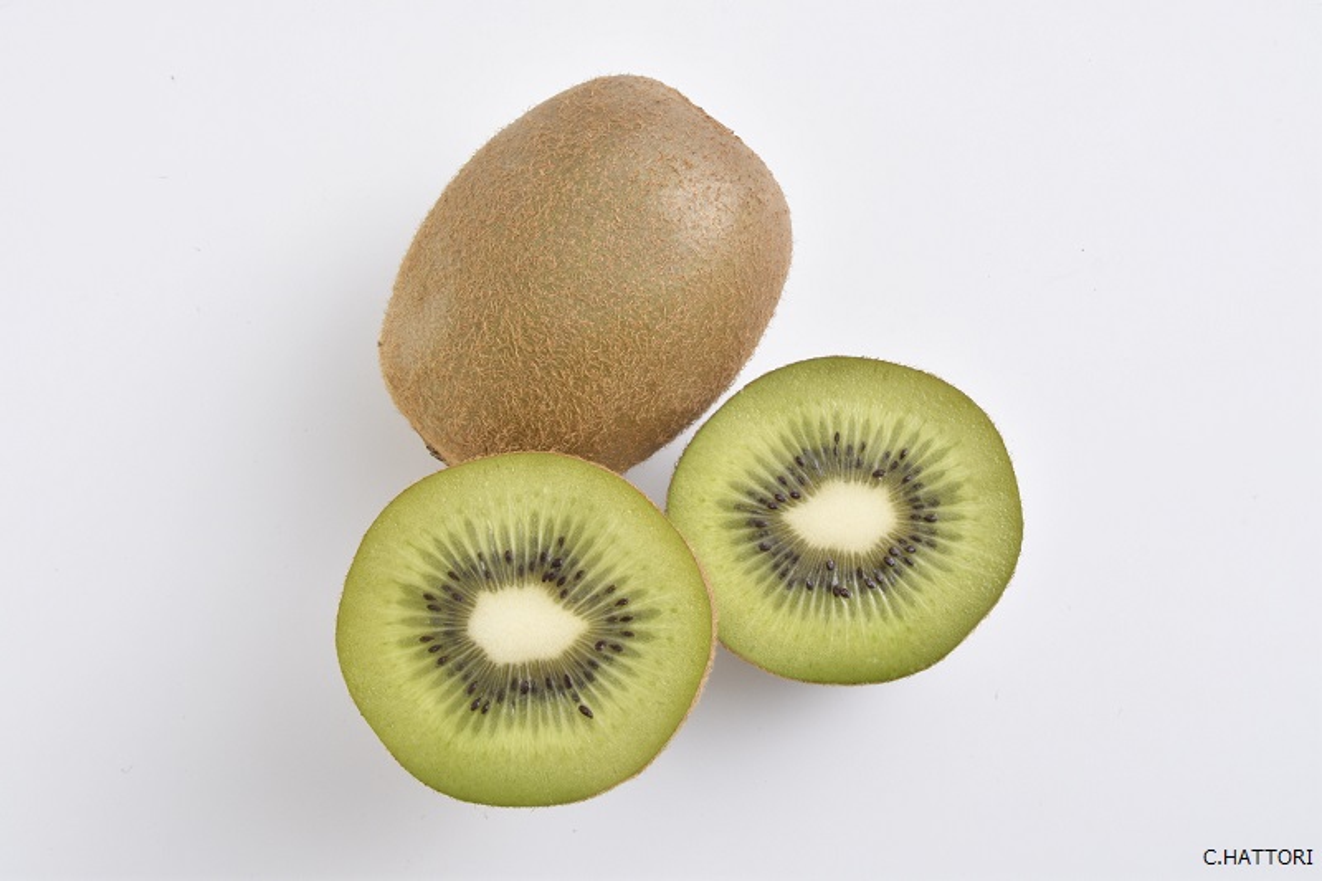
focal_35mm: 69
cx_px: 661
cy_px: 440
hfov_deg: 29.2
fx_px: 2533
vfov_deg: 19.7
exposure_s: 1/125
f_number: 20
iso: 400
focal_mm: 46
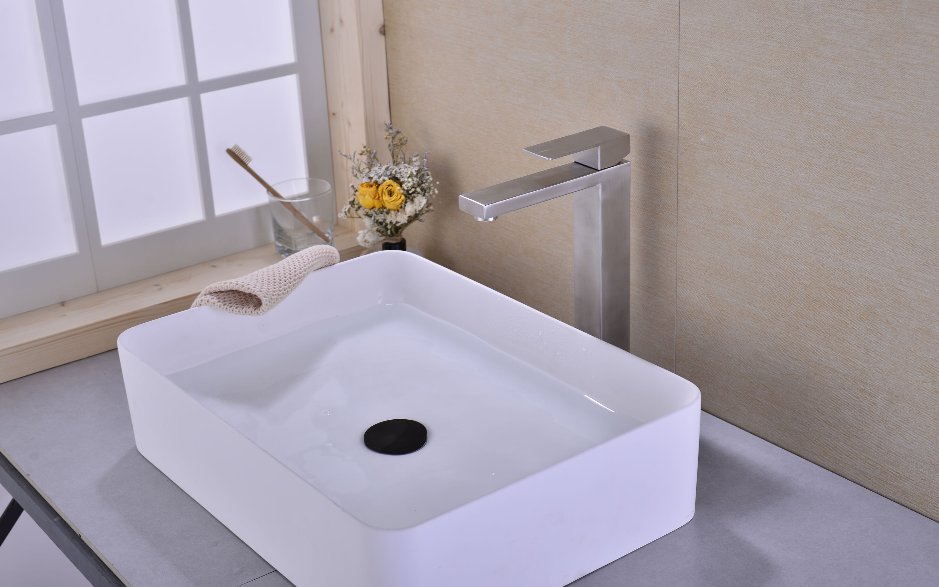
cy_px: 273
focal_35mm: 52
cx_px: 470
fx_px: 1331
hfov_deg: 38.9
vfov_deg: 24.9
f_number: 9
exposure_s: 1/125
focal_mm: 50
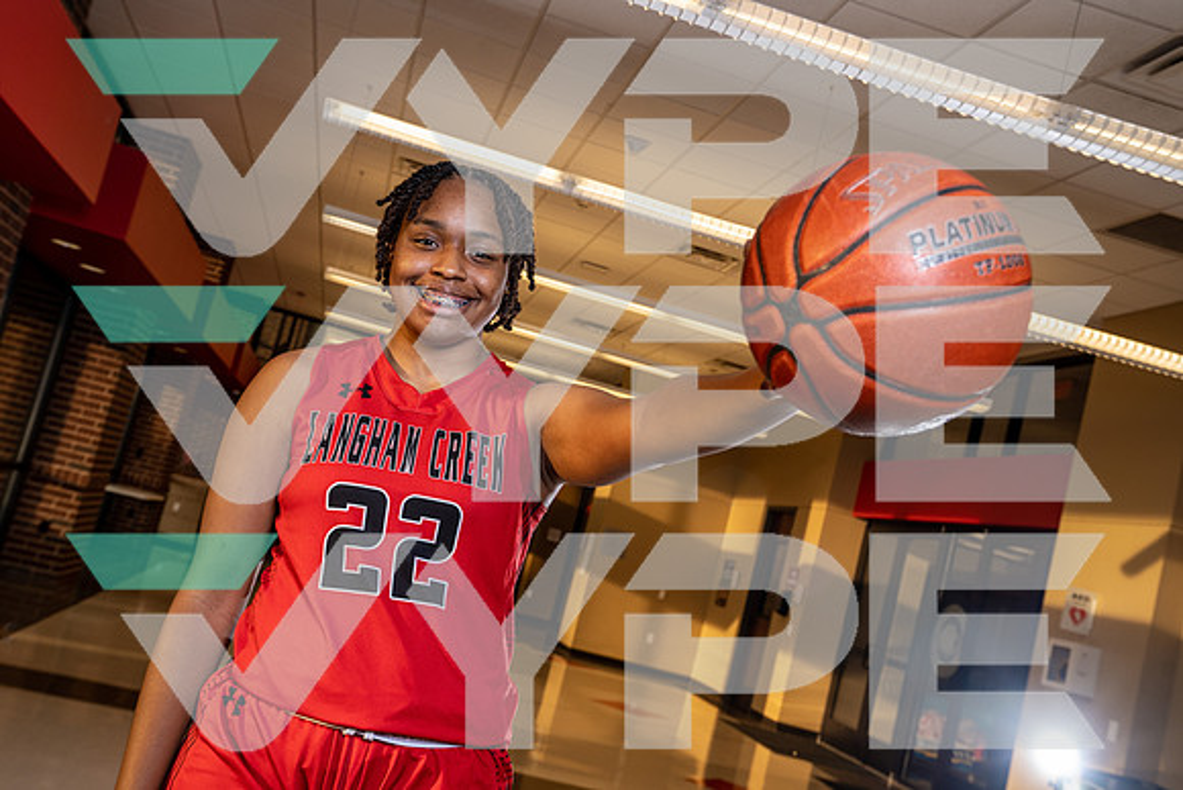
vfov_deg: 33.4
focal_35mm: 40
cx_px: 592
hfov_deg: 48.4
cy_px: 395
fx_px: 1315
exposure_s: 1/250
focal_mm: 40
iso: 800
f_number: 6.3
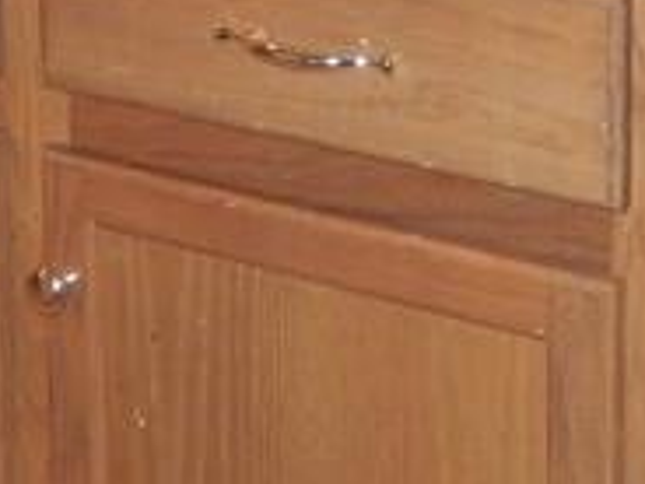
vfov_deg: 10.1
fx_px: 2590
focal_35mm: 139
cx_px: 459
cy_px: -382
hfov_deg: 14.2
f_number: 3.4
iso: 200
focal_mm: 4.5
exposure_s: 1/30
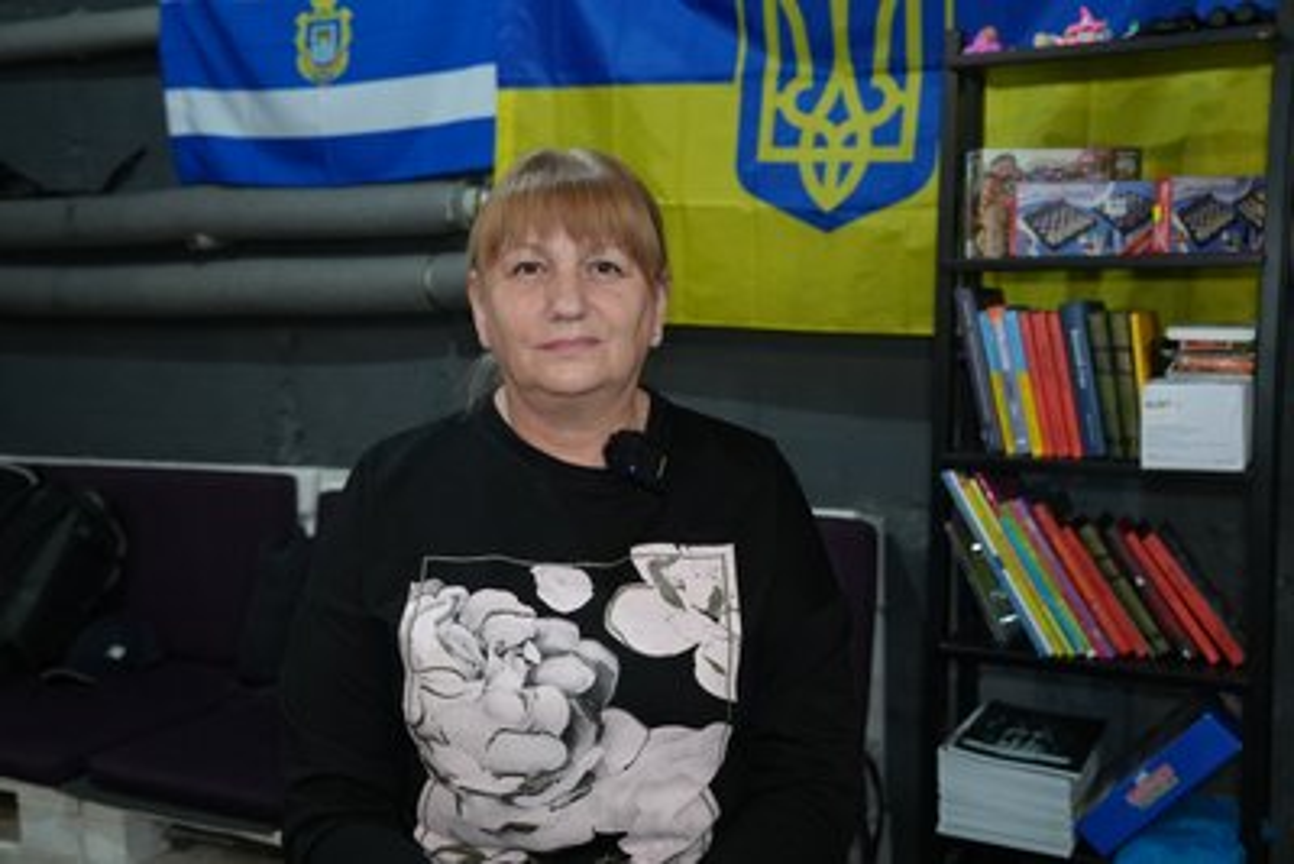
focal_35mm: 37
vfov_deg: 36.0
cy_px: 432
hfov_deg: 51.9
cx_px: 647
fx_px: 1330
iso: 5000
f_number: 4
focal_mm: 37
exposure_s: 1/160
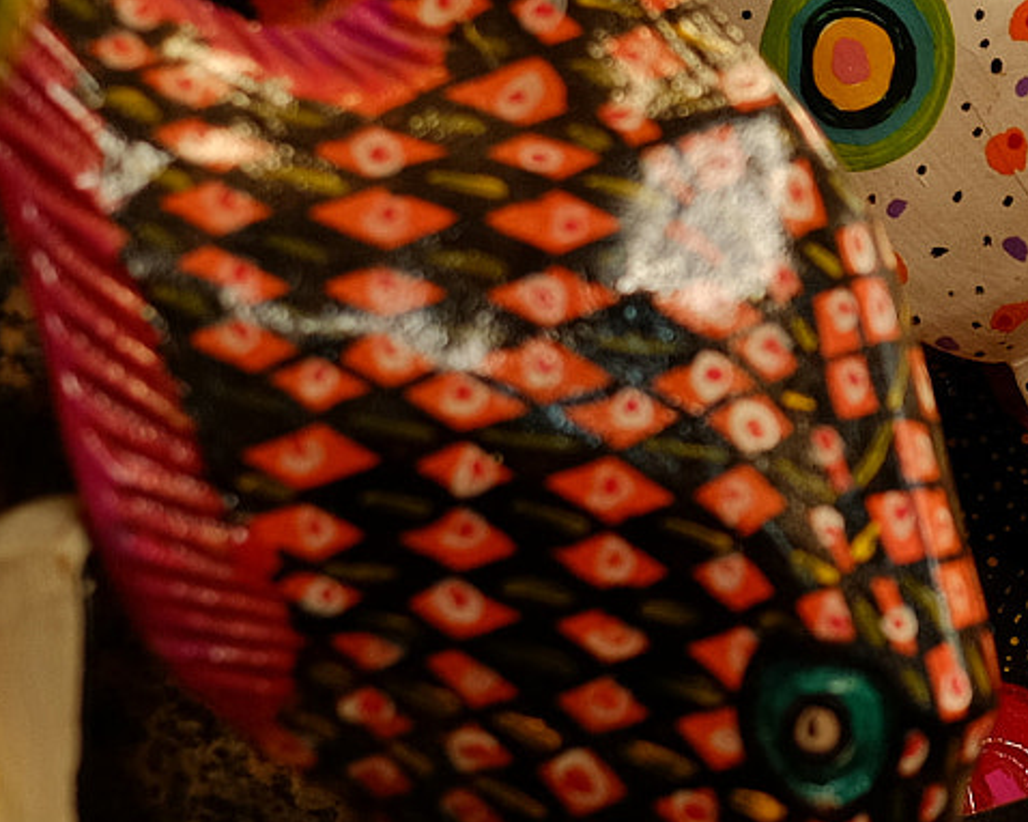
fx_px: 3345
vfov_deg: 14.0
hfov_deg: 16.4
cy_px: 286
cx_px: 1402
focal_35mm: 110
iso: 500
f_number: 2.8
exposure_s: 1/60
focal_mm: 23
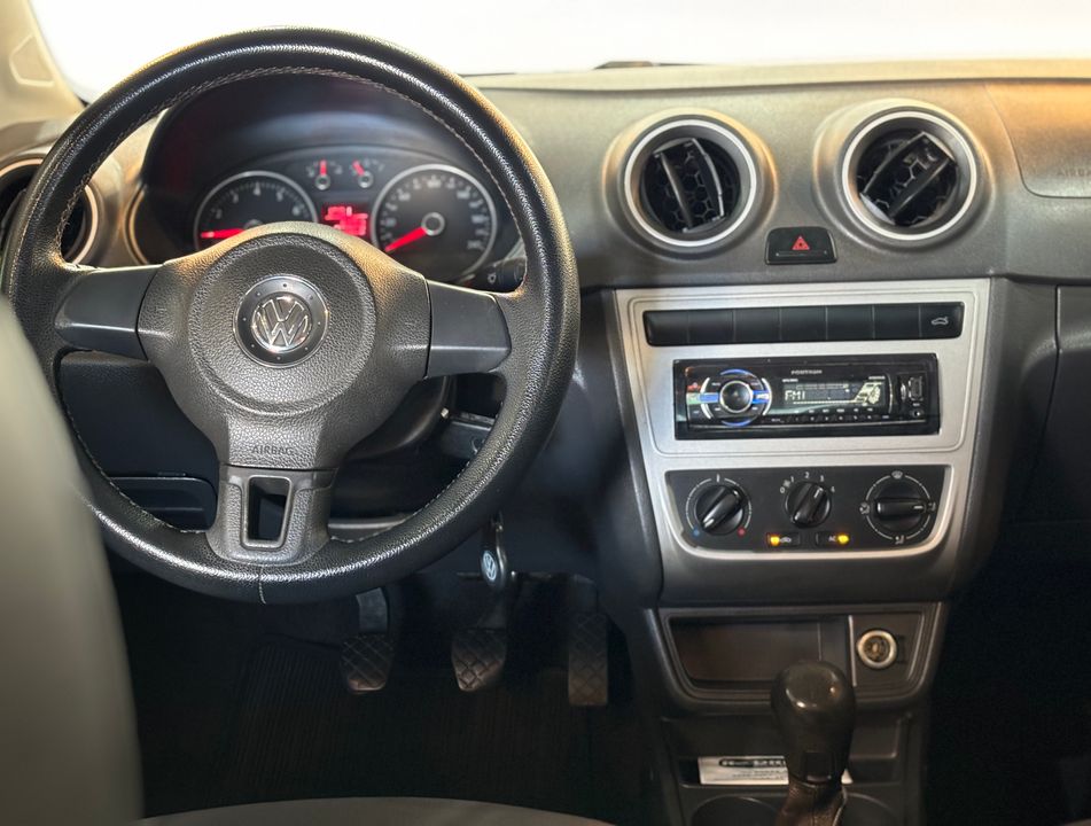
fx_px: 1644
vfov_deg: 28.2
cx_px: 546
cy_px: 413
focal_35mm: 52
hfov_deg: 36.7
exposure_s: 1/30
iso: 400
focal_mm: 5.96
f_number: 1.6
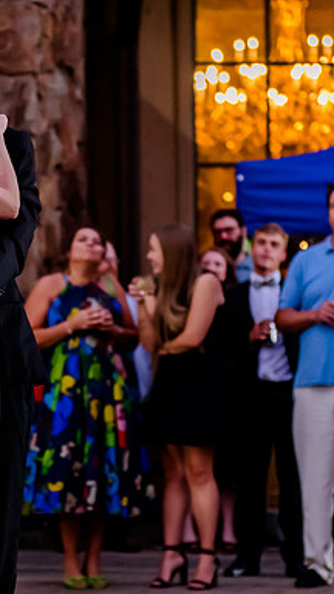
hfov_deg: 7.9
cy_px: 332
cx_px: 18
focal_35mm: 154
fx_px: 2425
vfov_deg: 14.0
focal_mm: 70
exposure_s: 1/200
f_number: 2.8
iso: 3200
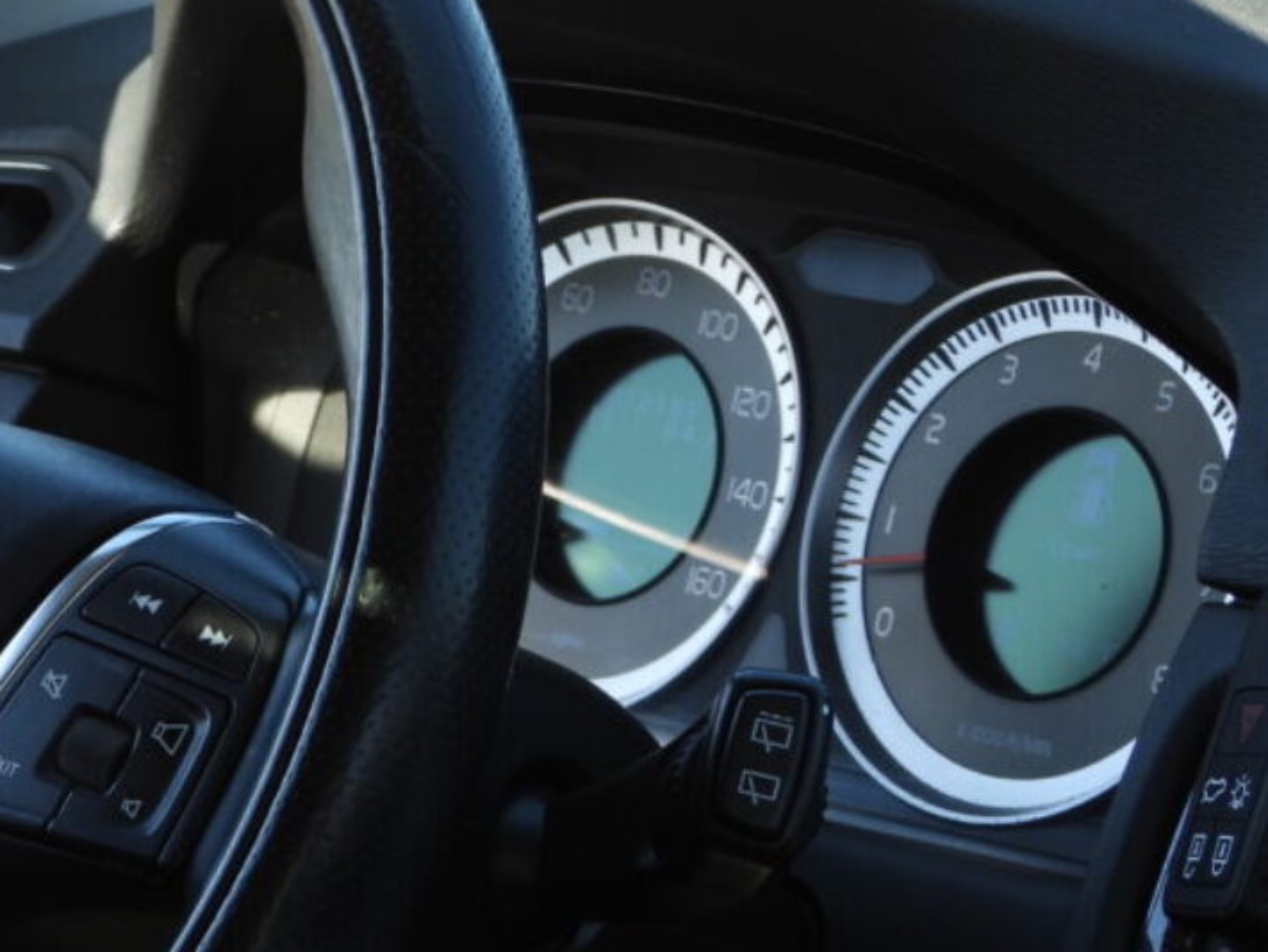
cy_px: 595
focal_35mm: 205
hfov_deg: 9.5
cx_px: -157
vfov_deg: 7.3
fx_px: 7513
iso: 100
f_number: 3.5
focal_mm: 16.3
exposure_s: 1/160
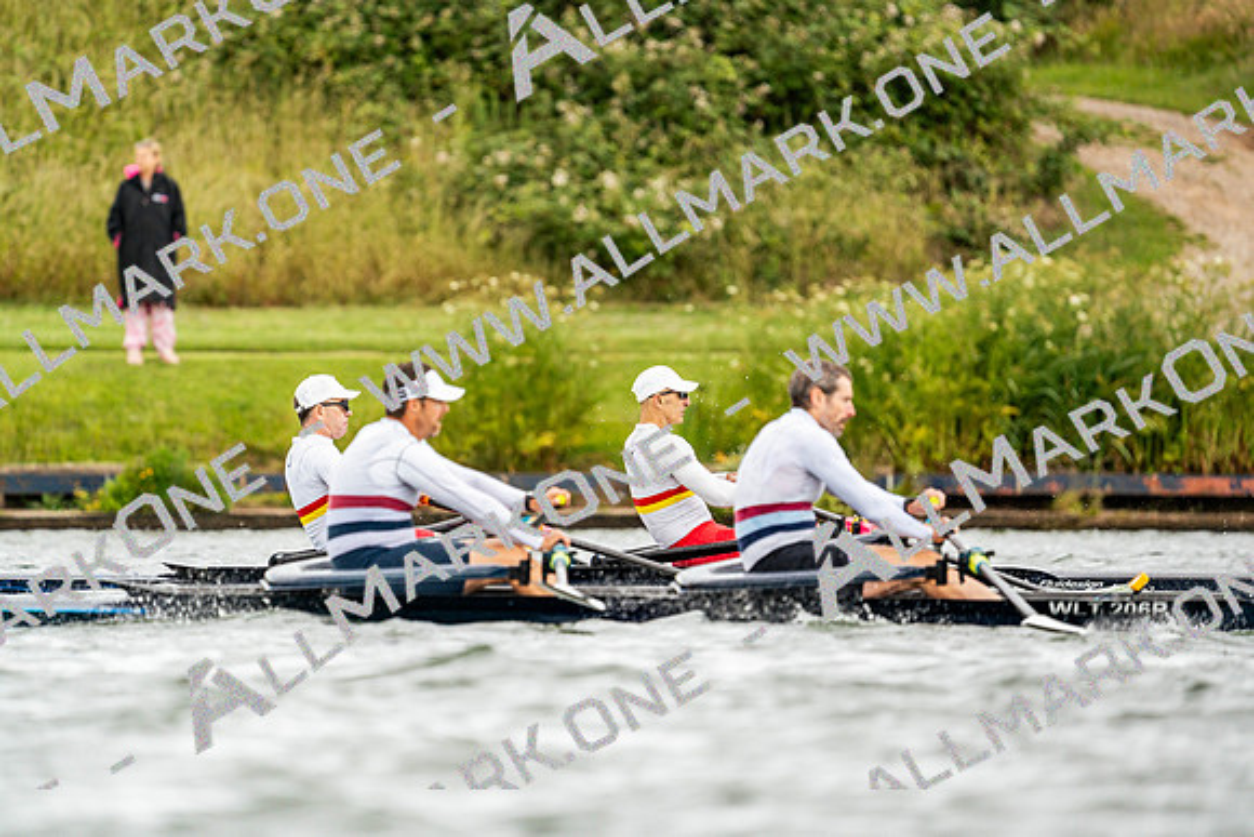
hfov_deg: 3.9
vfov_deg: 2.6
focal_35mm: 524
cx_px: 627
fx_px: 18256
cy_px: 418
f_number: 6.3
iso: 800
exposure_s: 1/2000
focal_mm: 524
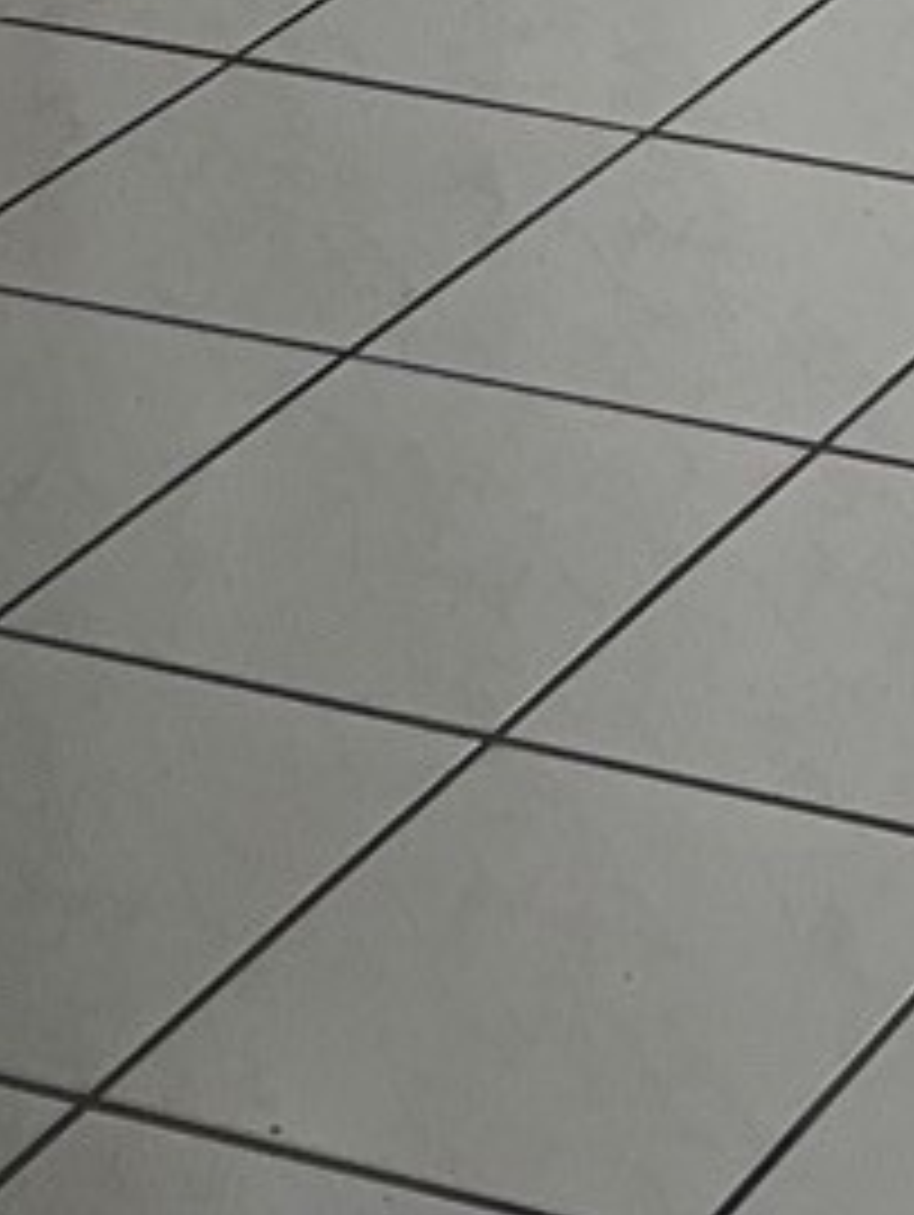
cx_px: 2004
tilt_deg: -4.1
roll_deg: -0.9
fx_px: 5413
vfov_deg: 10.5
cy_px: -1944
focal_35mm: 154
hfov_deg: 8.9
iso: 125
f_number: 1.5
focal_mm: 5.7
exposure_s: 1/120
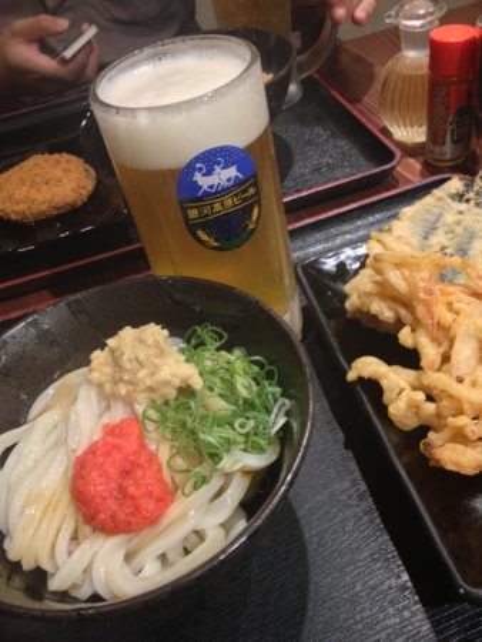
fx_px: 649
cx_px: 241
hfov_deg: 40.7
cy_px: 321
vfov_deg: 52.6
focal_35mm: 35
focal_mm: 4.28
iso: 125
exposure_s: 1/20
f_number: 2.4
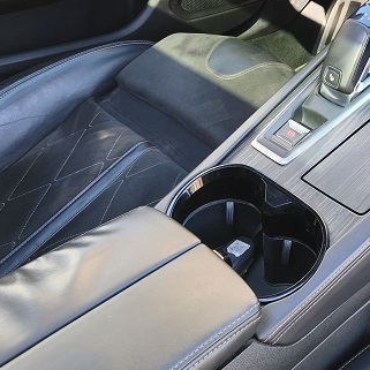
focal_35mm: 57
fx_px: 689
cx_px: 391
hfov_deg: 27.8
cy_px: 58
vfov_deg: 29.2
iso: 50
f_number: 1.7
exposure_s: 1/109
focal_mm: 5.35
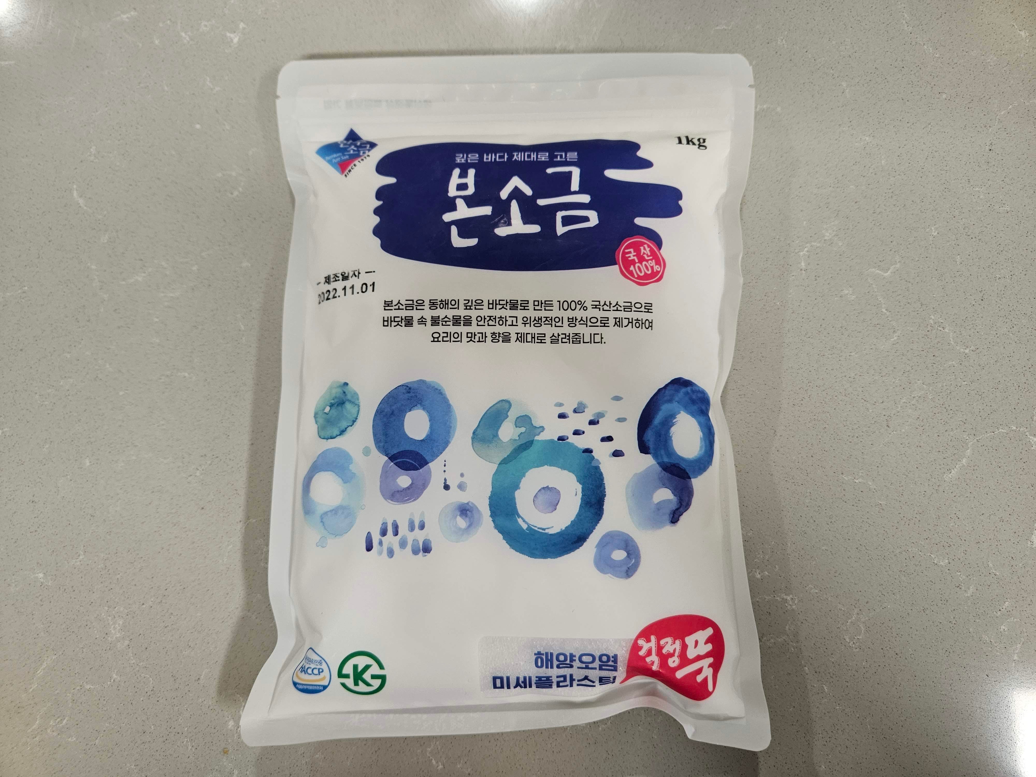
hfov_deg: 73.9
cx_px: 518
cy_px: 388
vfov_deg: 58.9
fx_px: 688
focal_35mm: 23
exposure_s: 1/120
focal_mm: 5.4
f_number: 1.8
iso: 160
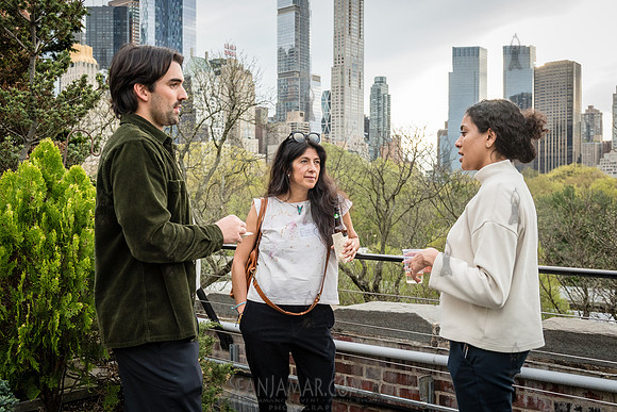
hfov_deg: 48.9
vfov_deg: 33.7
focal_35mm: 40
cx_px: 290
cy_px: 217
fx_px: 679
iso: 1000
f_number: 4.5
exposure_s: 1/400
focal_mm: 35
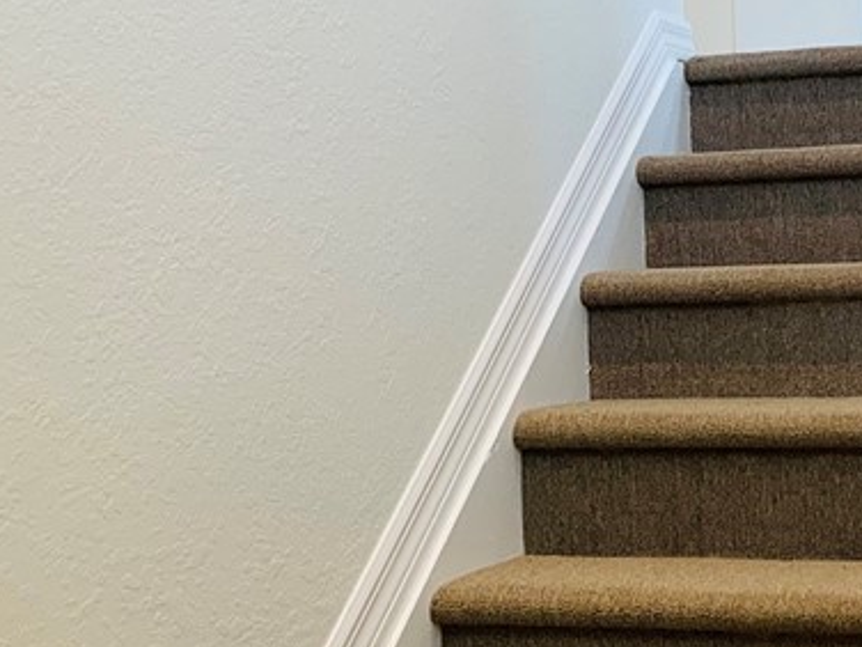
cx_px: 708
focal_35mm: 79
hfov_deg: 24.3
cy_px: 124
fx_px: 1967
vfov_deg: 18.5
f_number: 1.8
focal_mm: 3
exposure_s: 1/120
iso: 64
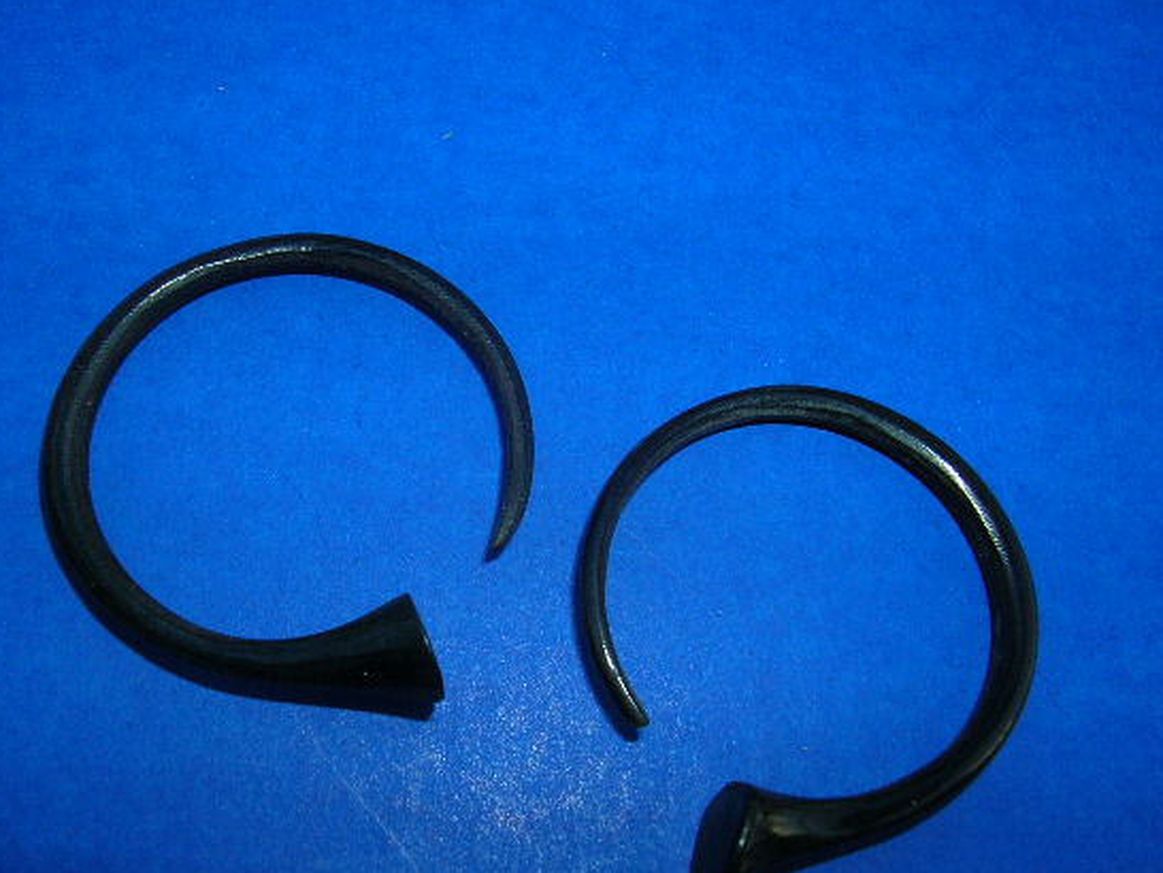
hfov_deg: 45.6
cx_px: 484
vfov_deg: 35.1
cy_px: 485
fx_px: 1378
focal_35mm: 41
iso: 50
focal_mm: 5.8
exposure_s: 1/60.1
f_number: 5.6
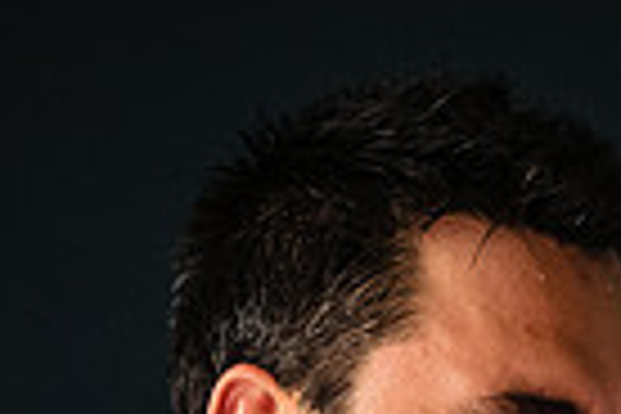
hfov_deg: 15.9
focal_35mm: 125
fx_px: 2156
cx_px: 685
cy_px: 680
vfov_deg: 10.5
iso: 1600
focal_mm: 24
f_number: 5
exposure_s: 1/250
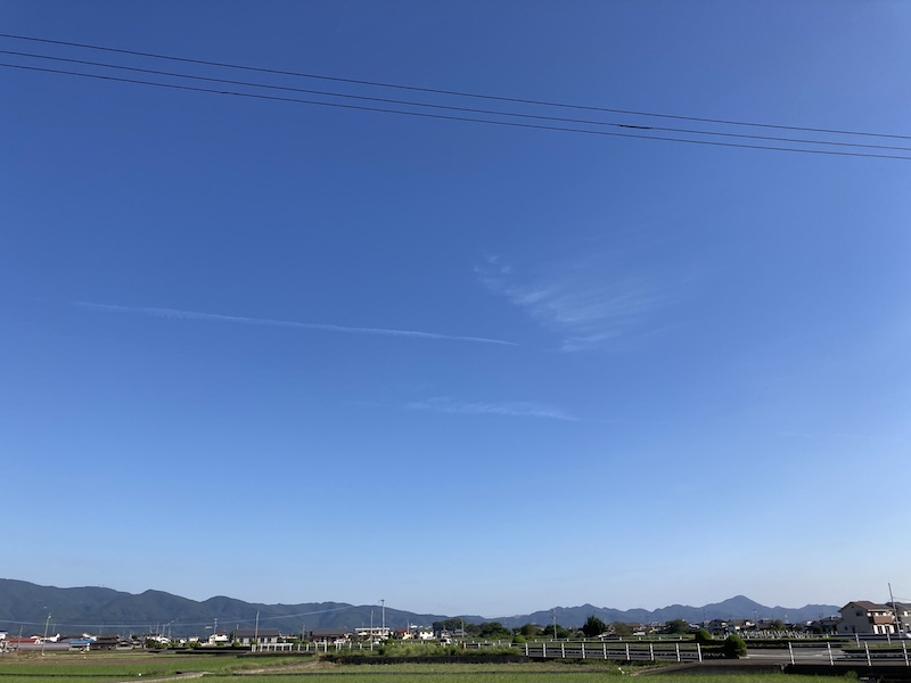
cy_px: 342
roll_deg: +0.2
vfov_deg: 49.7
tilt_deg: +21.5
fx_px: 737
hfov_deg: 63.4
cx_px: 456
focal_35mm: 28
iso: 20
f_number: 1.8
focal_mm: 3.99
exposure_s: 1/2183
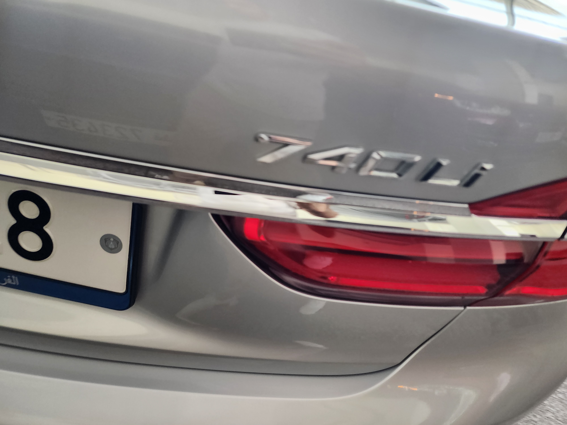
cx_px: 284
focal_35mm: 23
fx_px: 377
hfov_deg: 73.9
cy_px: 212
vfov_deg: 58.9
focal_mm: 6.4
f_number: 1.8
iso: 160
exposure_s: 1/120
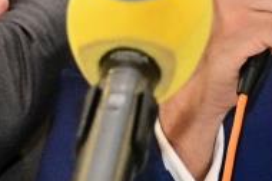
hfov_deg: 2.8
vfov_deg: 1.9
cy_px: -166
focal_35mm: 727
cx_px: 362
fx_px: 5484
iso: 2500
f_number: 5.6
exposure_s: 1/200
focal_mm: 135
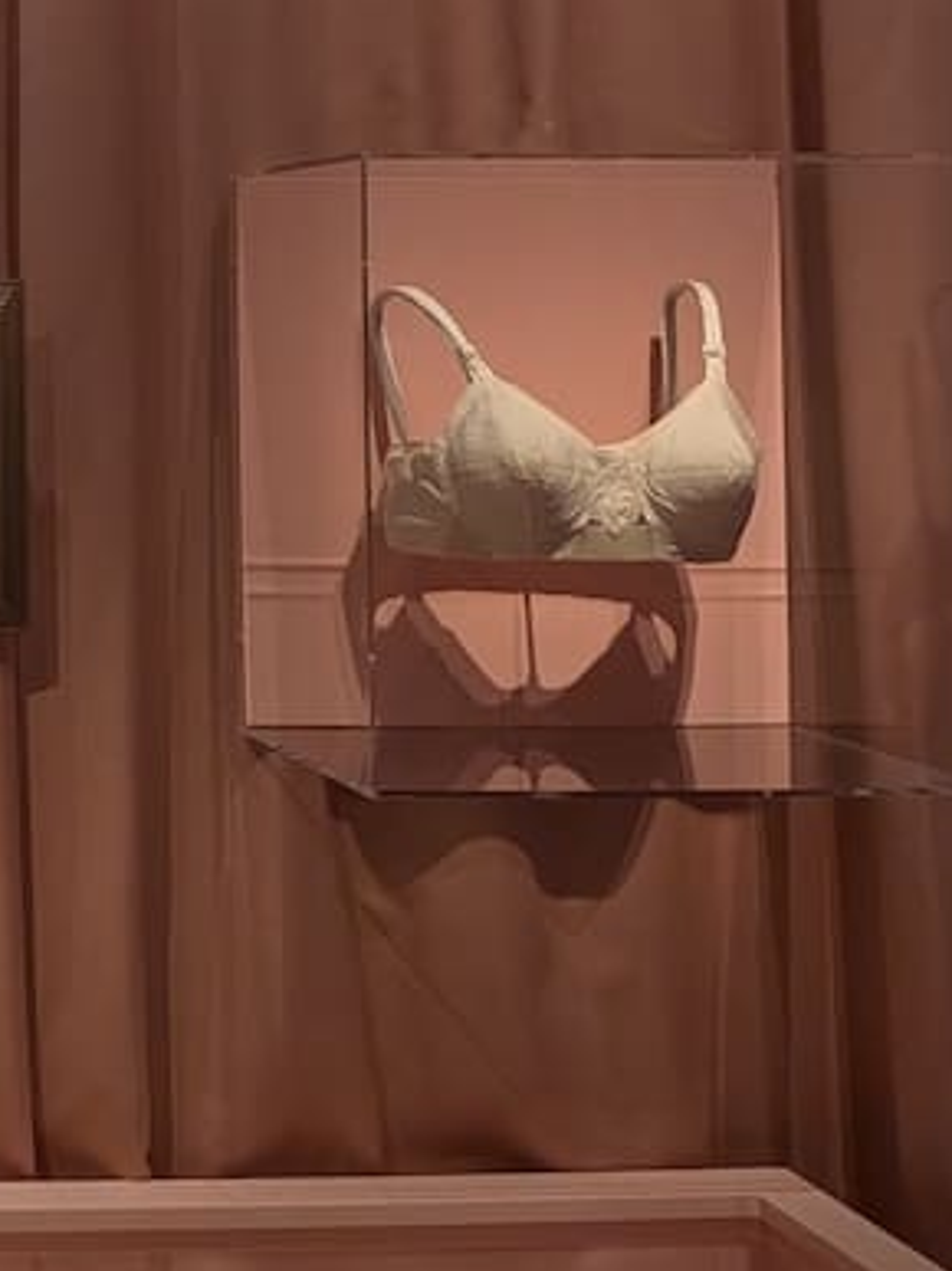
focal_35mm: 62
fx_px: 2275
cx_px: -519
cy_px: 223
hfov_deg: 20.0
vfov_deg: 30.3
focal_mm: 4.53
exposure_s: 1/100
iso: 925
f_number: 1.7
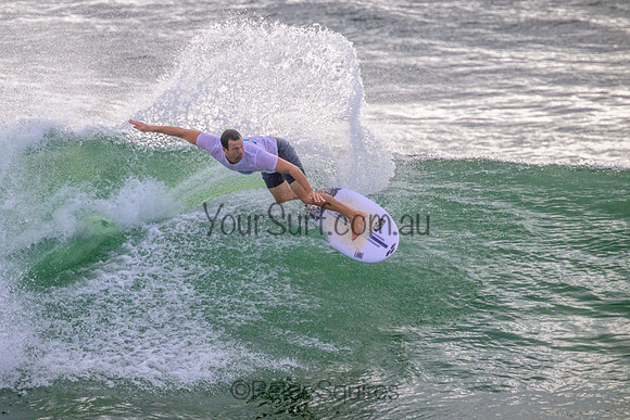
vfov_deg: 1.4
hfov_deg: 2.2
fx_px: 16637
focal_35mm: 951
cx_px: 256
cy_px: 170
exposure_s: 1/2000
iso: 1250
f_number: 11
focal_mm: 800
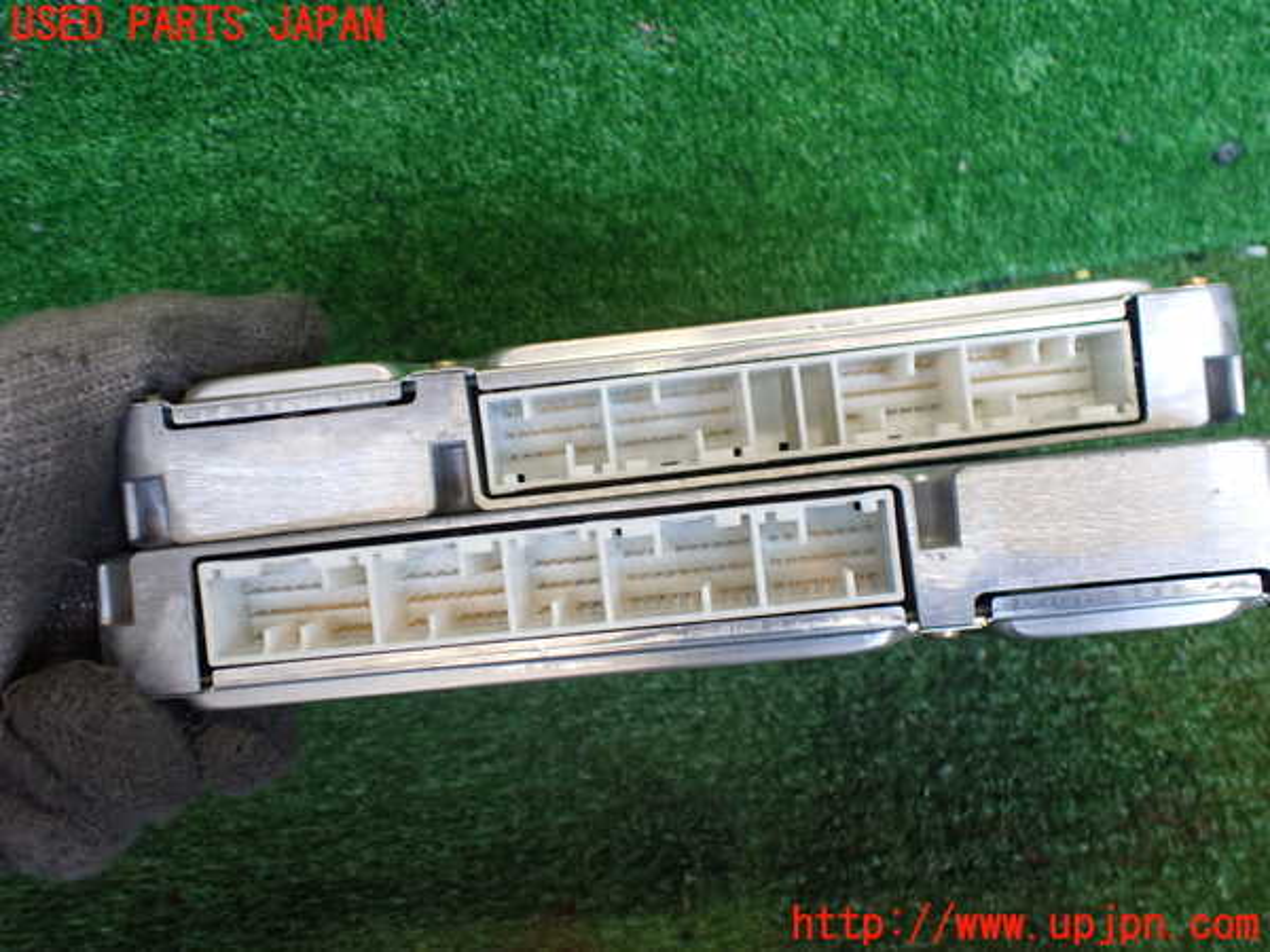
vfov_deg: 46.8
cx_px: 635
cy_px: 476
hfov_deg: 60.0
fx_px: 1101
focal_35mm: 30
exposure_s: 1/125
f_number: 2.3
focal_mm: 5.4
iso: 320
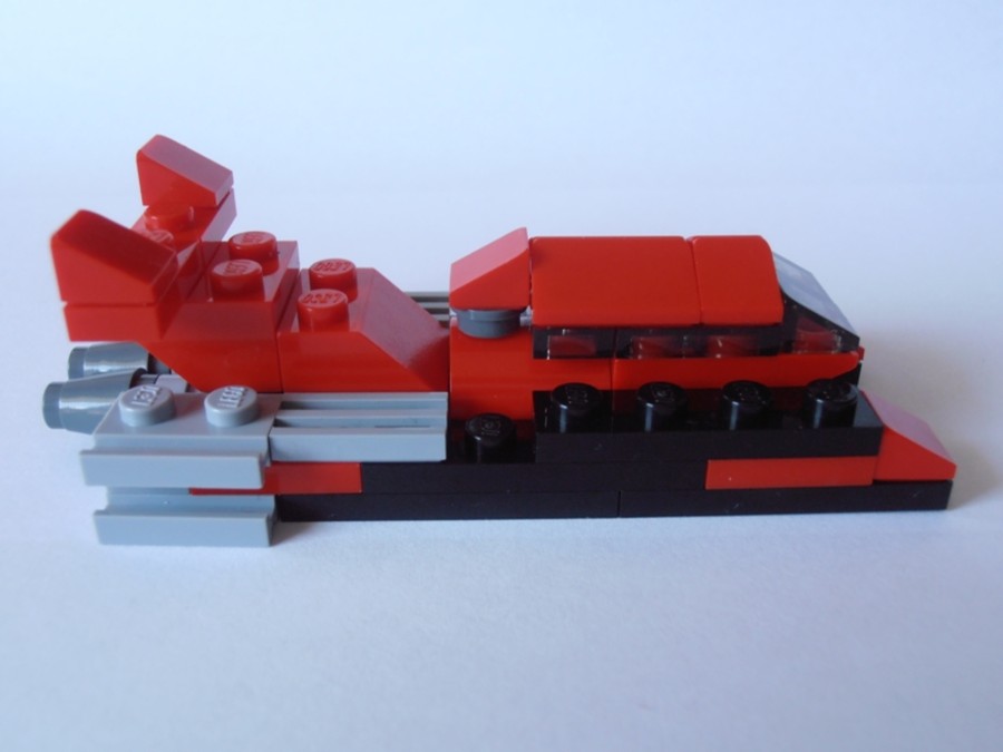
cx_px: 502
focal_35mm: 37
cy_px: 376
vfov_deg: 38.7
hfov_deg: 50.1
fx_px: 1072
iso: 125
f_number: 3.9
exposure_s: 1/25
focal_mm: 6.61
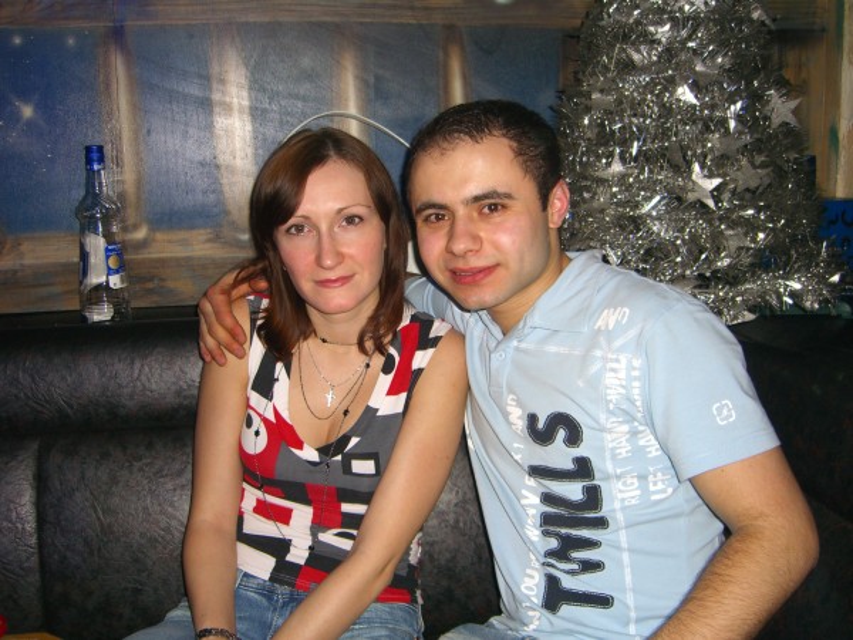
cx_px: 426
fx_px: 936
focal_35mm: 38
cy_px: 320
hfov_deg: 49.0
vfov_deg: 37.7
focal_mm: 7.9
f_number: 2.8
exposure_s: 1/60
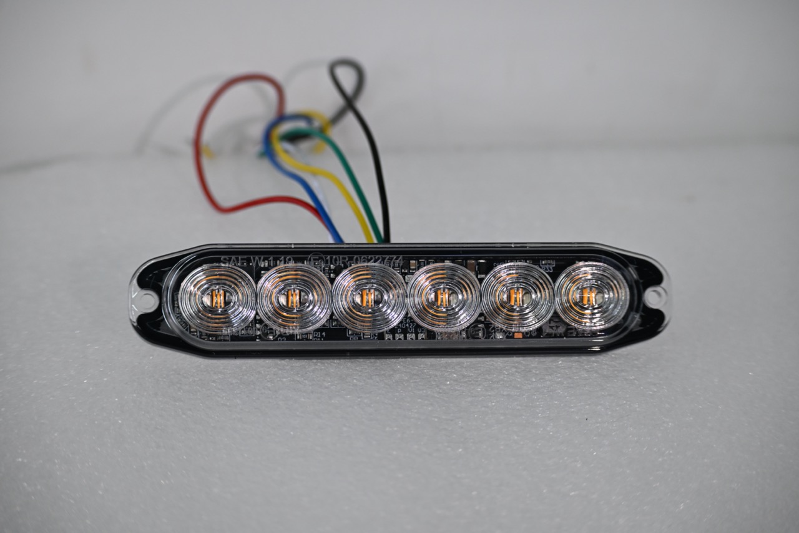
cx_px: 400
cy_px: 266
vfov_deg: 17.5
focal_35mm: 78
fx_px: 1731
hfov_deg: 26.0
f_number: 5
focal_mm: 52
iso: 400
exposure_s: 1/125
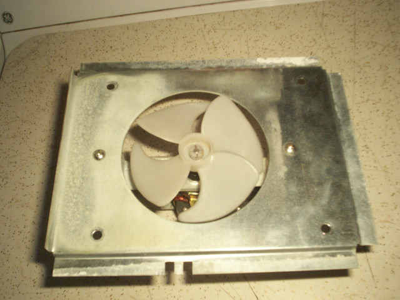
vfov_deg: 39.7
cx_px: 200
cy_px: 150
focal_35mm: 36
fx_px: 416
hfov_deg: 51.4
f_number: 4.5
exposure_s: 1/64
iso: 140
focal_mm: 5.9
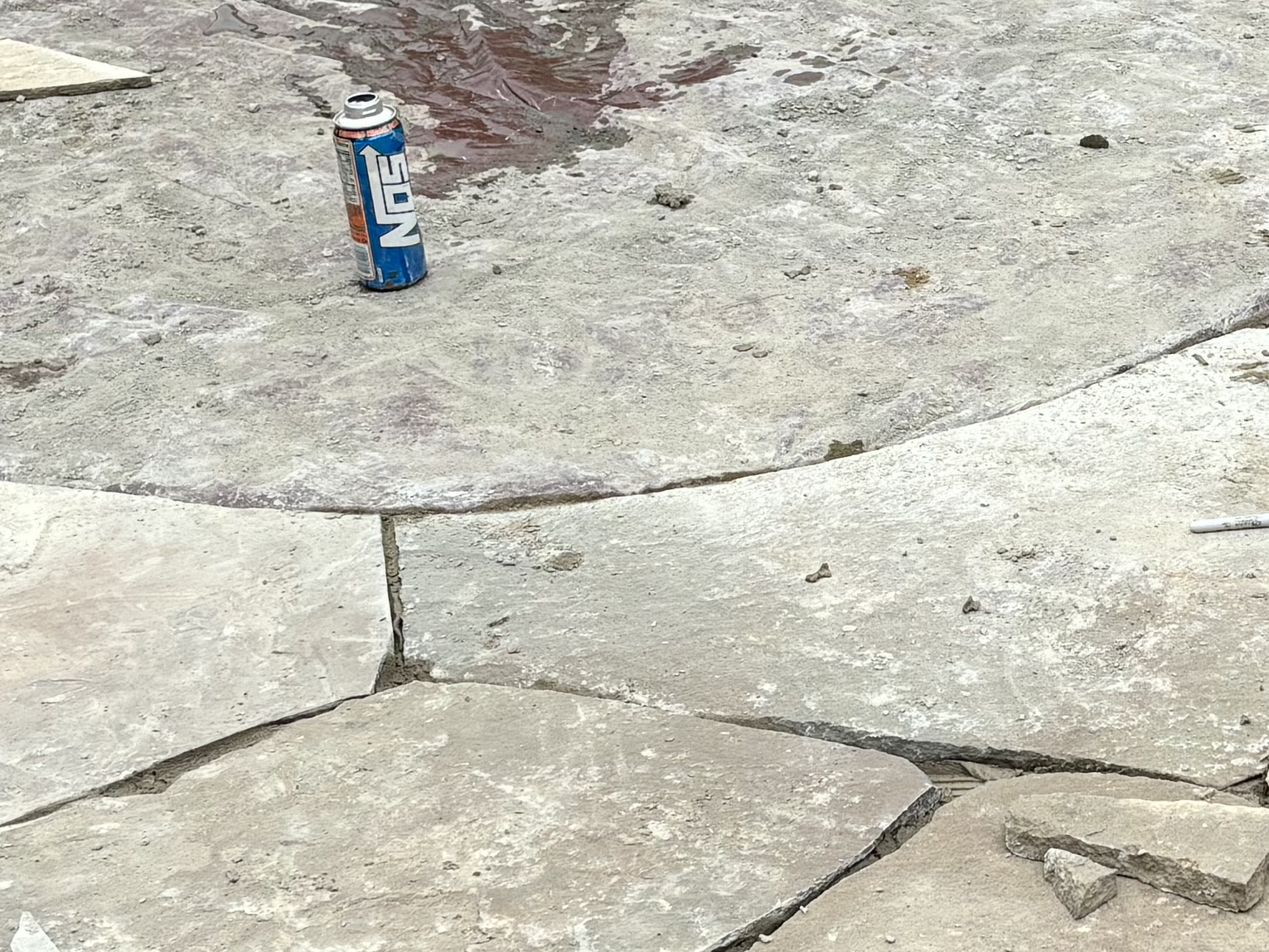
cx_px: 1150
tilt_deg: -28.8
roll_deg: -0.4
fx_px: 3556
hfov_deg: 19.8
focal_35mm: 97
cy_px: 209
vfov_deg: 15.2
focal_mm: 5.96
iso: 50
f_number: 1.6
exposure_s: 1/2193
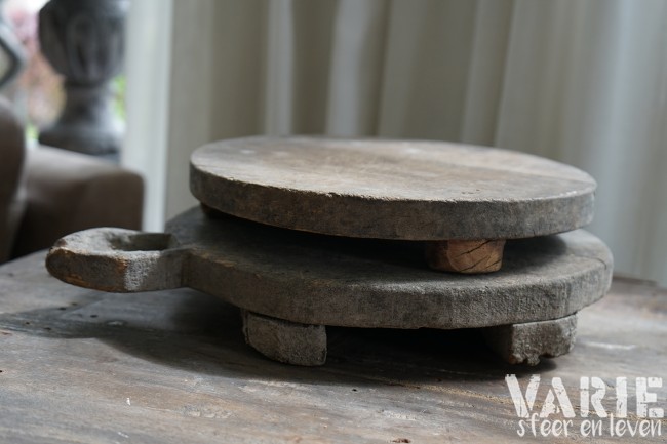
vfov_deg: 34.2
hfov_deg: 49.6
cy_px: 222
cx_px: 334
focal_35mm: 39
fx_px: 722
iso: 400
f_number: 4
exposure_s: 1/160
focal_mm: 39
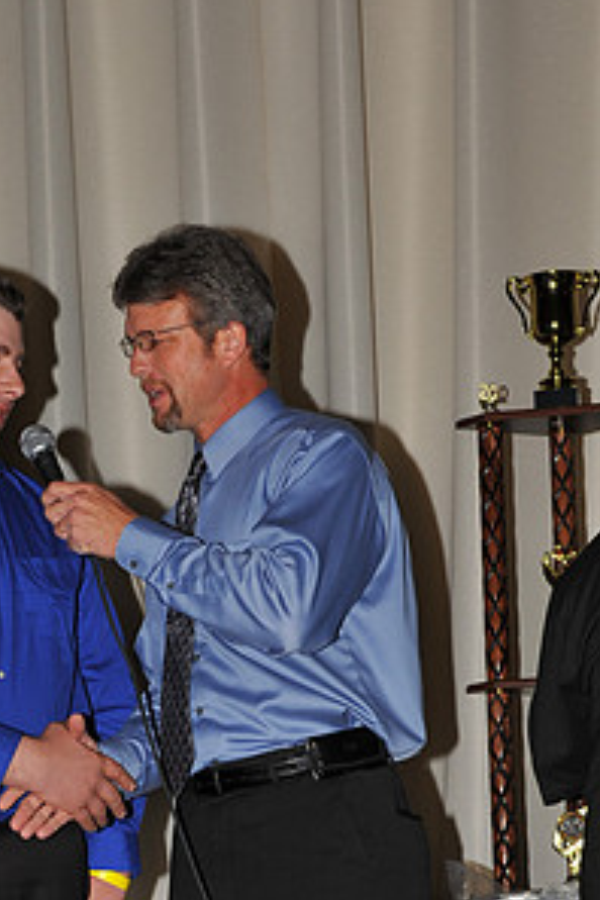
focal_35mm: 121
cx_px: 124
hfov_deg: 11.3
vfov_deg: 16.7
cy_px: 812
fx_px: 3025
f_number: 8
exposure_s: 1/250
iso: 250
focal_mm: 62
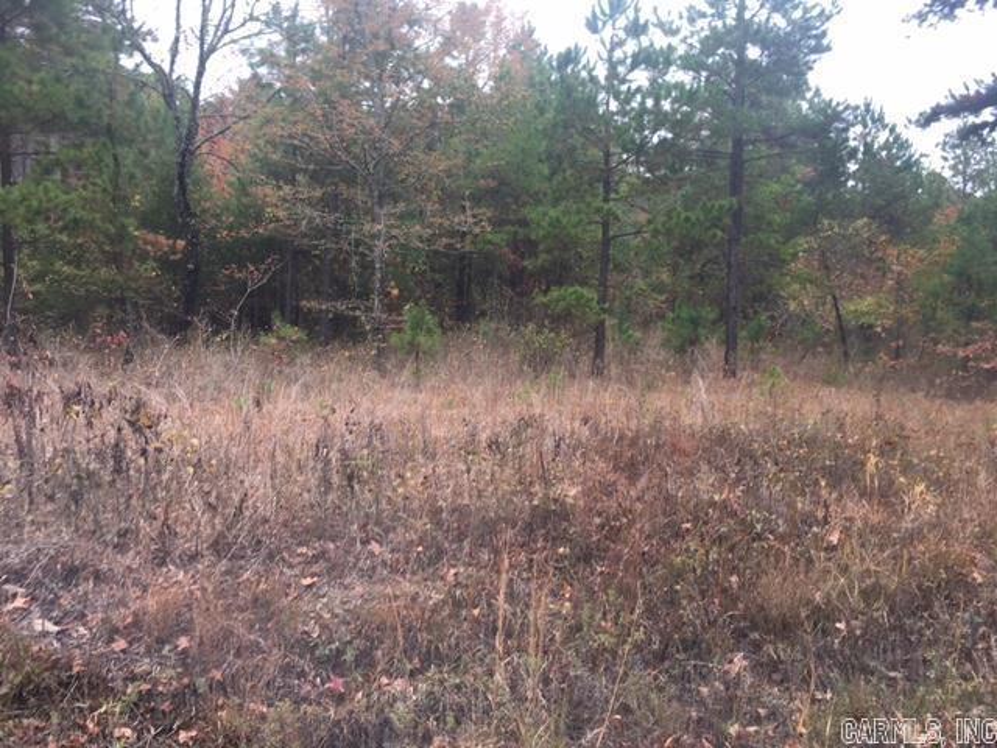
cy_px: 374
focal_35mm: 29
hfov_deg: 61.7
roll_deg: +0.1
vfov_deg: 48.2
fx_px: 835
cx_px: 498
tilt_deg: -3.7
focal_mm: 4.15
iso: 25
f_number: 2.2
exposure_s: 1/141
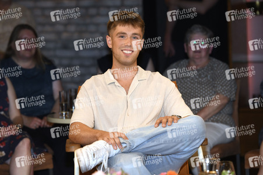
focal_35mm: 160
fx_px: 1168
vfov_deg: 8.6
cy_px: 88
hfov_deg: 12.8
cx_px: 132
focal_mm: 160
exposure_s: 1/320
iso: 1250
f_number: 5
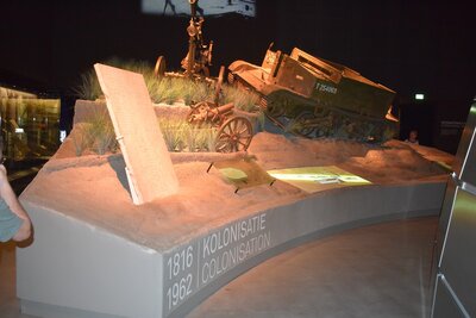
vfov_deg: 38.4
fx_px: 456
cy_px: 159
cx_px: 238
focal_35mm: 34
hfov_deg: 55.1
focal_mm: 23
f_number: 3.8
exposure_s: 1/25
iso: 3200
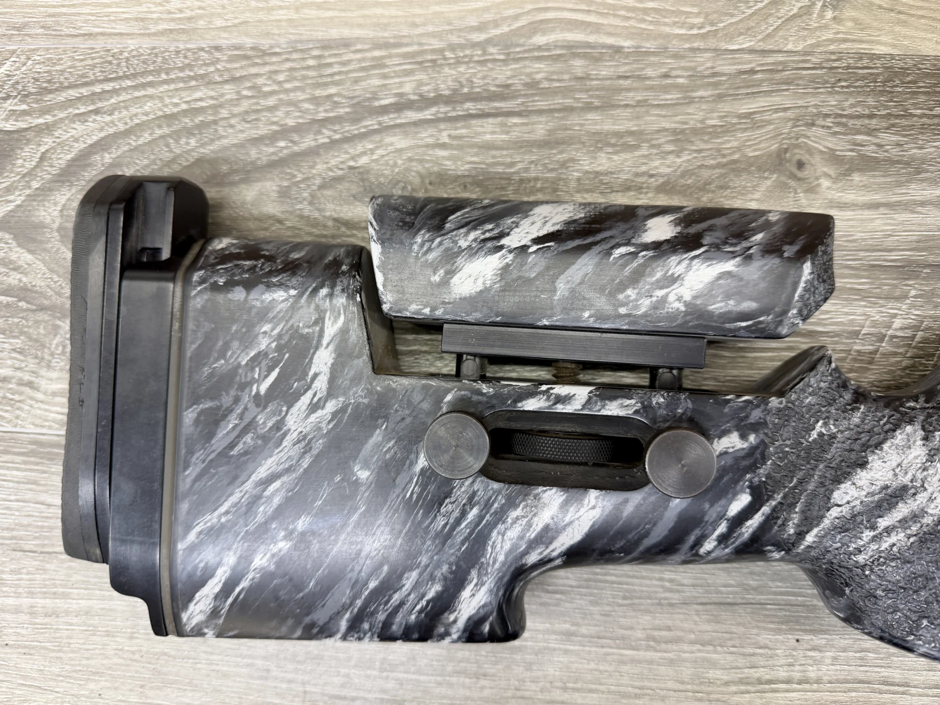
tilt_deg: -85.2
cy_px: 352
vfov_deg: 56.8
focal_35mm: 24
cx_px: 470
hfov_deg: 71.6
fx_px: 652
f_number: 1.78
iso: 200
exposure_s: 1/60
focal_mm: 6.76
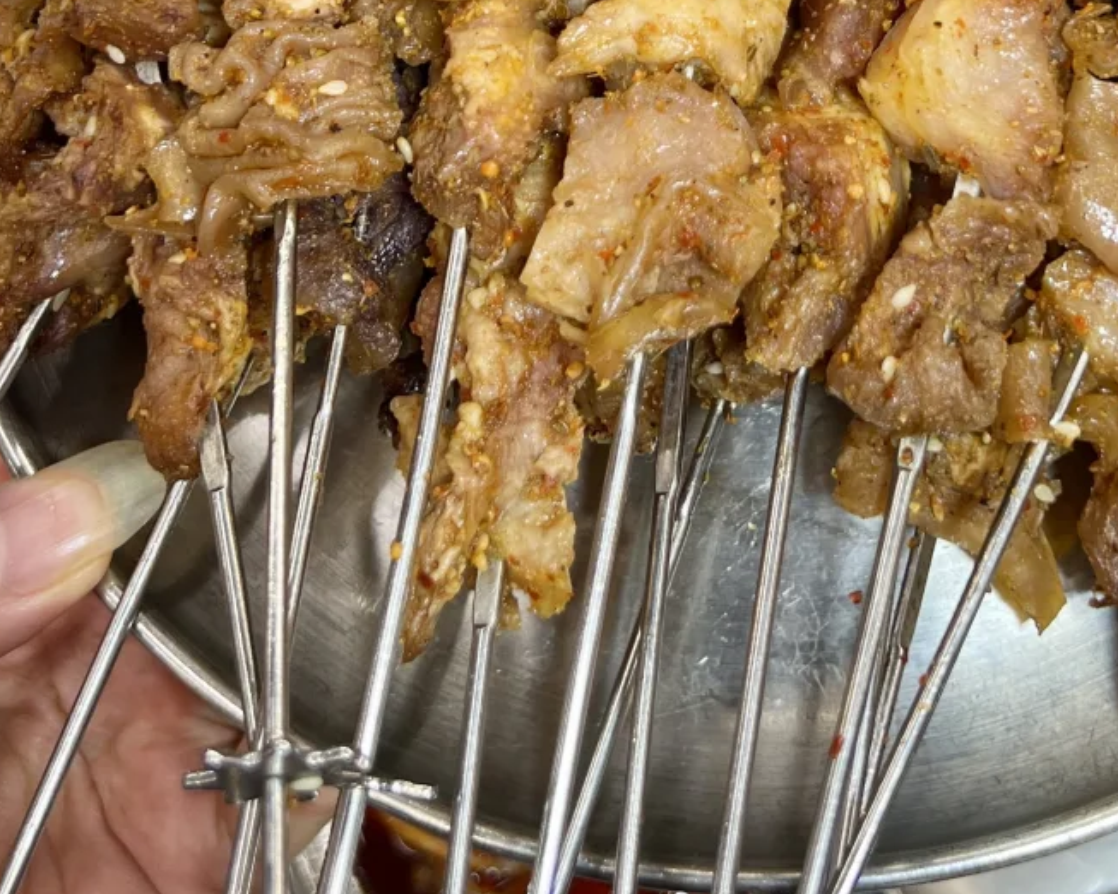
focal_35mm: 56
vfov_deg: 25.5
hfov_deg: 33.1
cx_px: 789
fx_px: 1852
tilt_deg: -62.3
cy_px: -41
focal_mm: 5.7
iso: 80
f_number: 1.5
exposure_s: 1/100
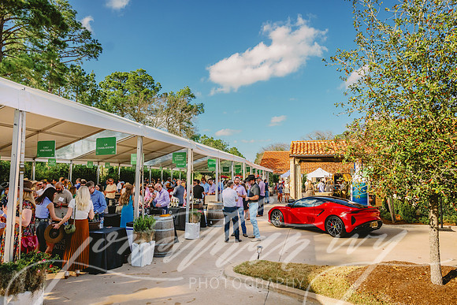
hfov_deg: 73.7
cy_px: 152
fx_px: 305
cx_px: 228
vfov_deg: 53.2
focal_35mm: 24
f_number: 3.5
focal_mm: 24
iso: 800
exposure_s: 1/6400
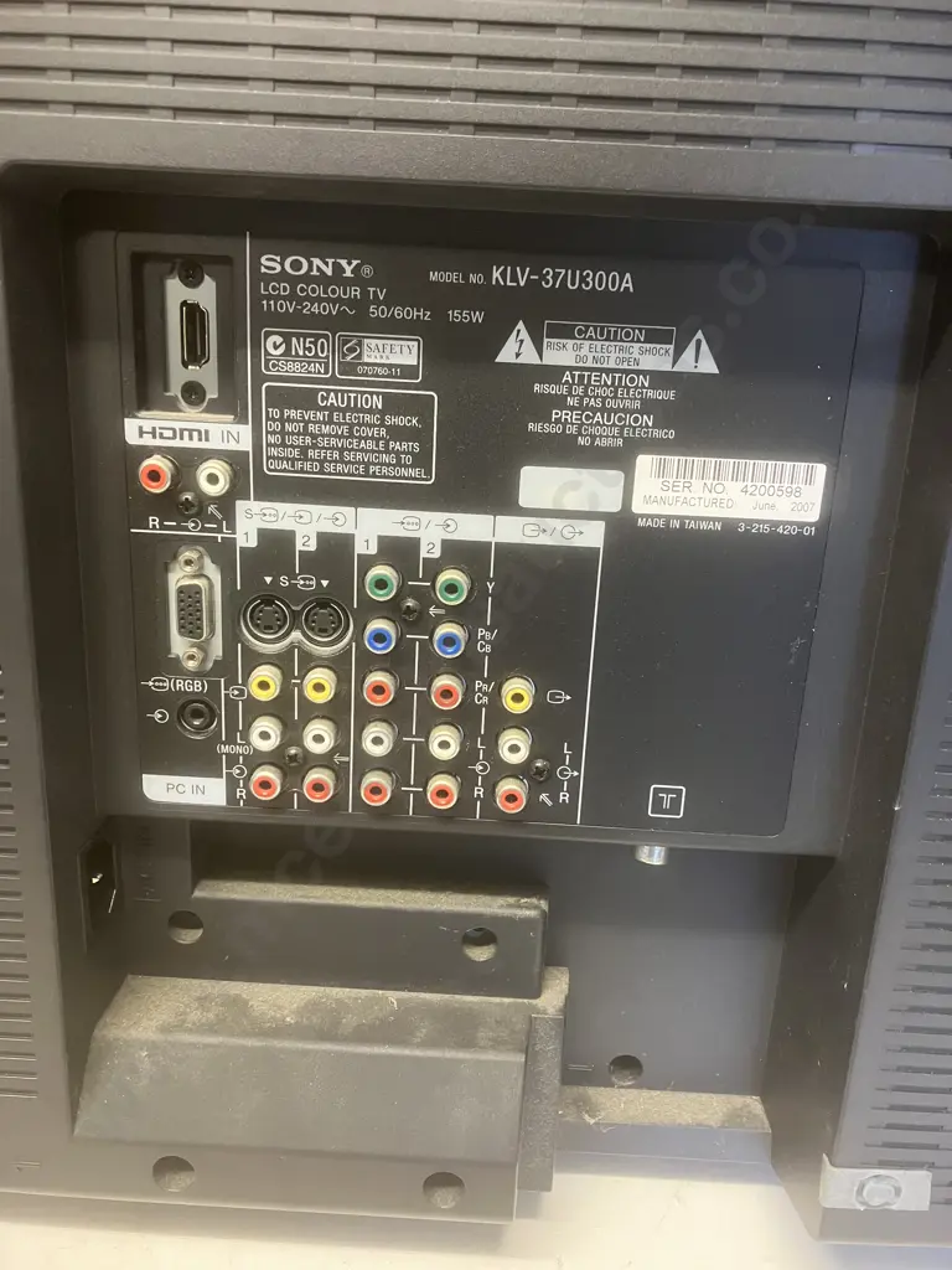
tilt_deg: -24.1
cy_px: 635
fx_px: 1027
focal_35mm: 28
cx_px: 476
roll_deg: -3.6
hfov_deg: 49.7
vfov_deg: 63.4
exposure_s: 1/33
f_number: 1.8
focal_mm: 3.99
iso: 250
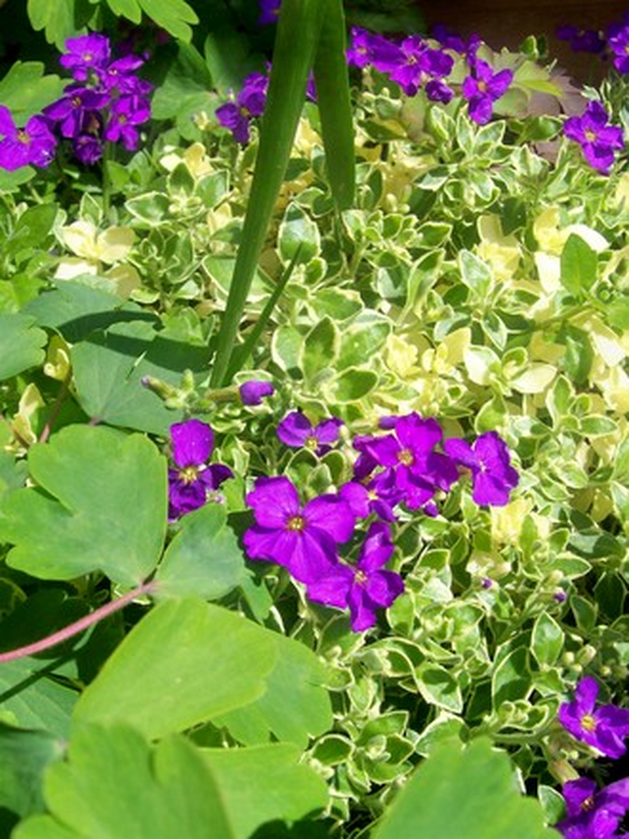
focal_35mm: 36
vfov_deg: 51.4
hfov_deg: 39.7
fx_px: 872
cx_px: 314
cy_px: 420
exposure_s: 1/550
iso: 80
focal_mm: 6
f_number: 4.8
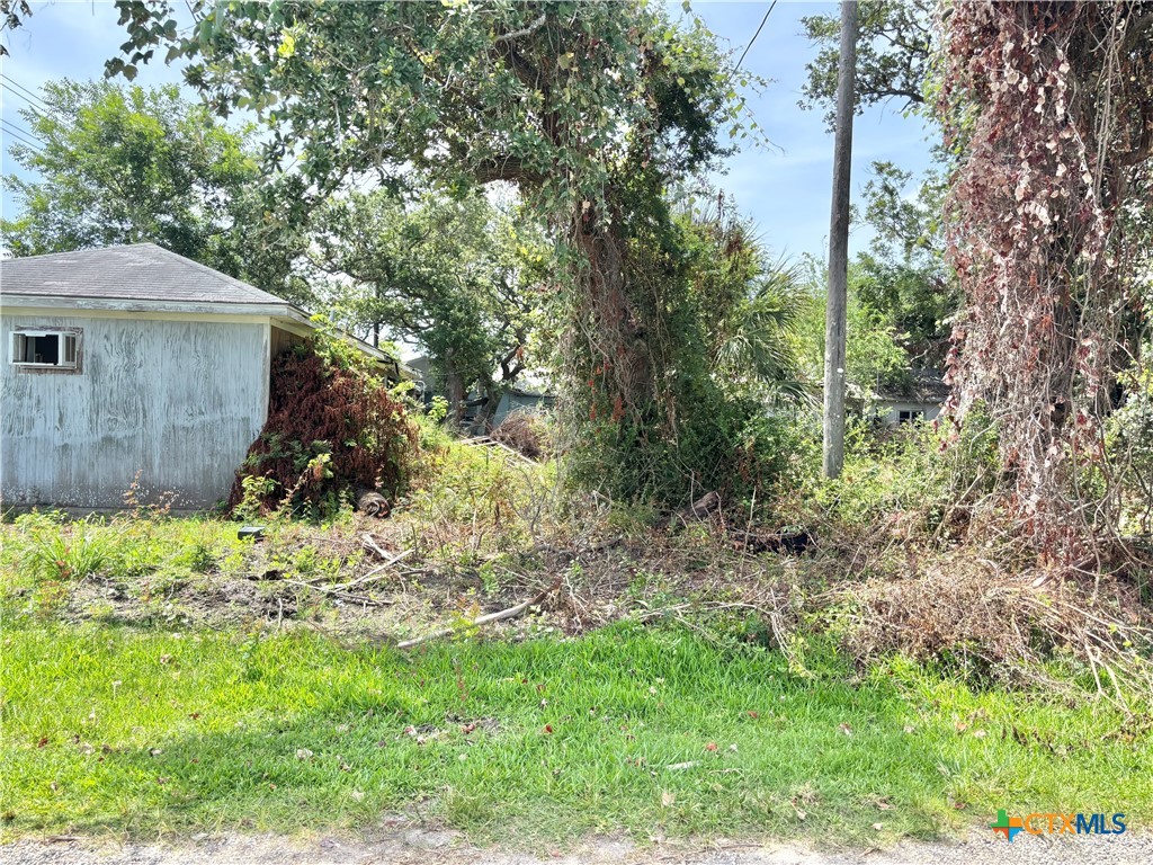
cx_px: 576
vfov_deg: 53.1
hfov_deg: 67.3
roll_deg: -0.6
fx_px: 866
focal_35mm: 26
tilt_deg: -0.5
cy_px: 432
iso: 50
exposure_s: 1/1152
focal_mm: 5.96
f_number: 1.6
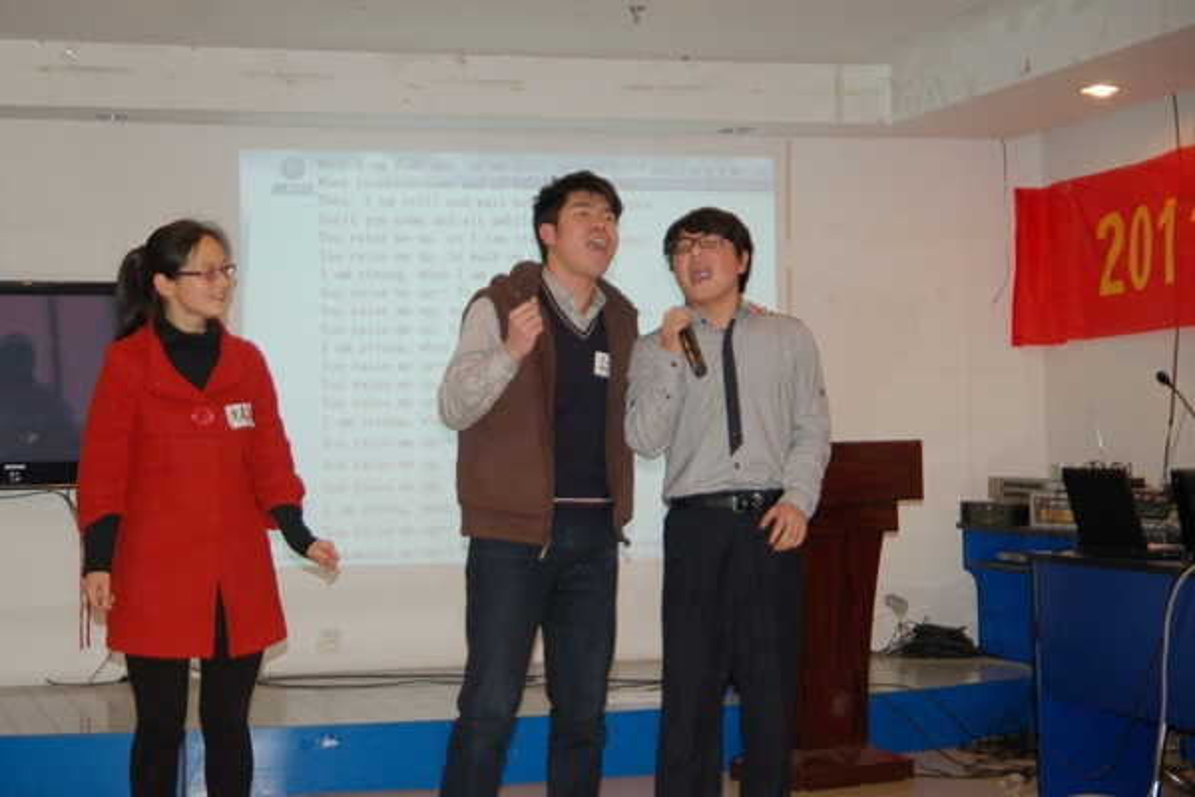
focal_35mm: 48
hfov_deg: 41.1
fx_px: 1593
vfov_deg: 28.1
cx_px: 598
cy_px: 398
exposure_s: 1/60
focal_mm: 32
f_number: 2.8
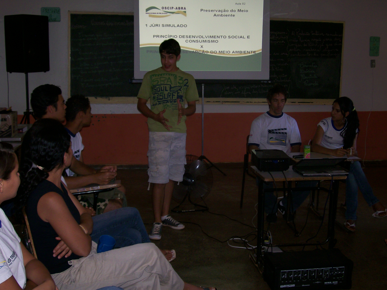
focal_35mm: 45
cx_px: 194
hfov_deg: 42.1
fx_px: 503
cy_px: 145
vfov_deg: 32.2
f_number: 3
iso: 80
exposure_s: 1/73.1
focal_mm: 7.6
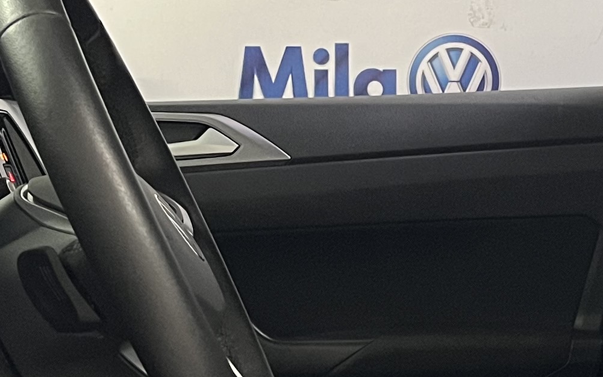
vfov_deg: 11.7
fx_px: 1824
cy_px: 369
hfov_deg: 18.7
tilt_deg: -8.9
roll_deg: -0.4
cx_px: 366
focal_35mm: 111
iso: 500
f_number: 1.6
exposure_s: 1/40
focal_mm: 5.1
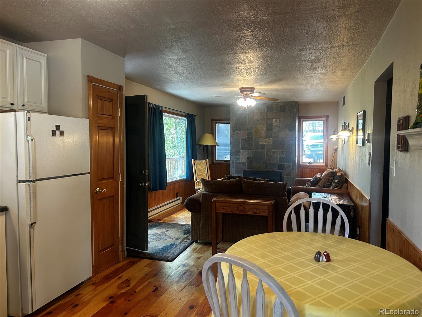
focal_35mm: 26
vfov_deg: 53.1
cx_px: 211
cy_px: 158
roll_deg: +0.0
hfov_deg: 67.3
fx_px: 317
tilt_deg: -2.2
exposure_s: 1/60
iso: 100
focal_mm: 5.7
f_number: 1.5
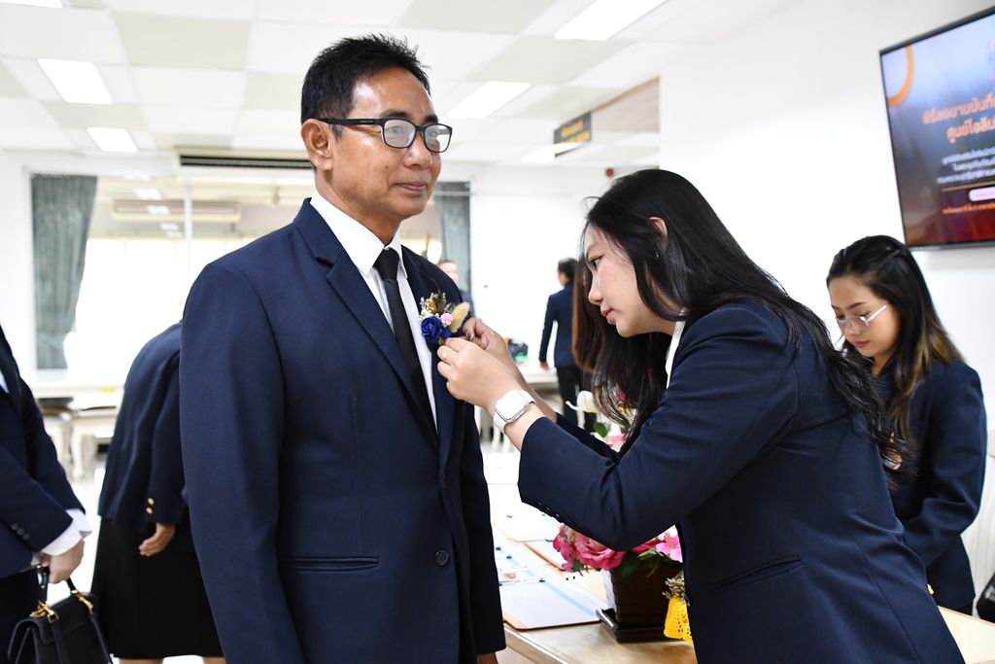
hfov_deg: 49.5
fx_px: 1078
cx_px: 498
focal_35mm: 39
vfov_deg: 34.2
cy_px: 332
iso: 3200
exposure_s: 1/100
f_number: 3.8
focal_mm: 26
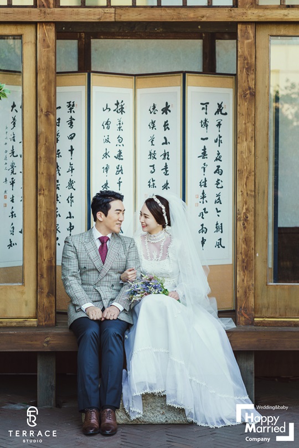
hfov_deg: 16.1
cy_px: 224
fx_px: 1058
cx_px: 150
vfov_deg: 23.9
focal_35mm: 85
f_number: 2.2
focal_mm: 85
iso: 160
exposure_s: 1/160
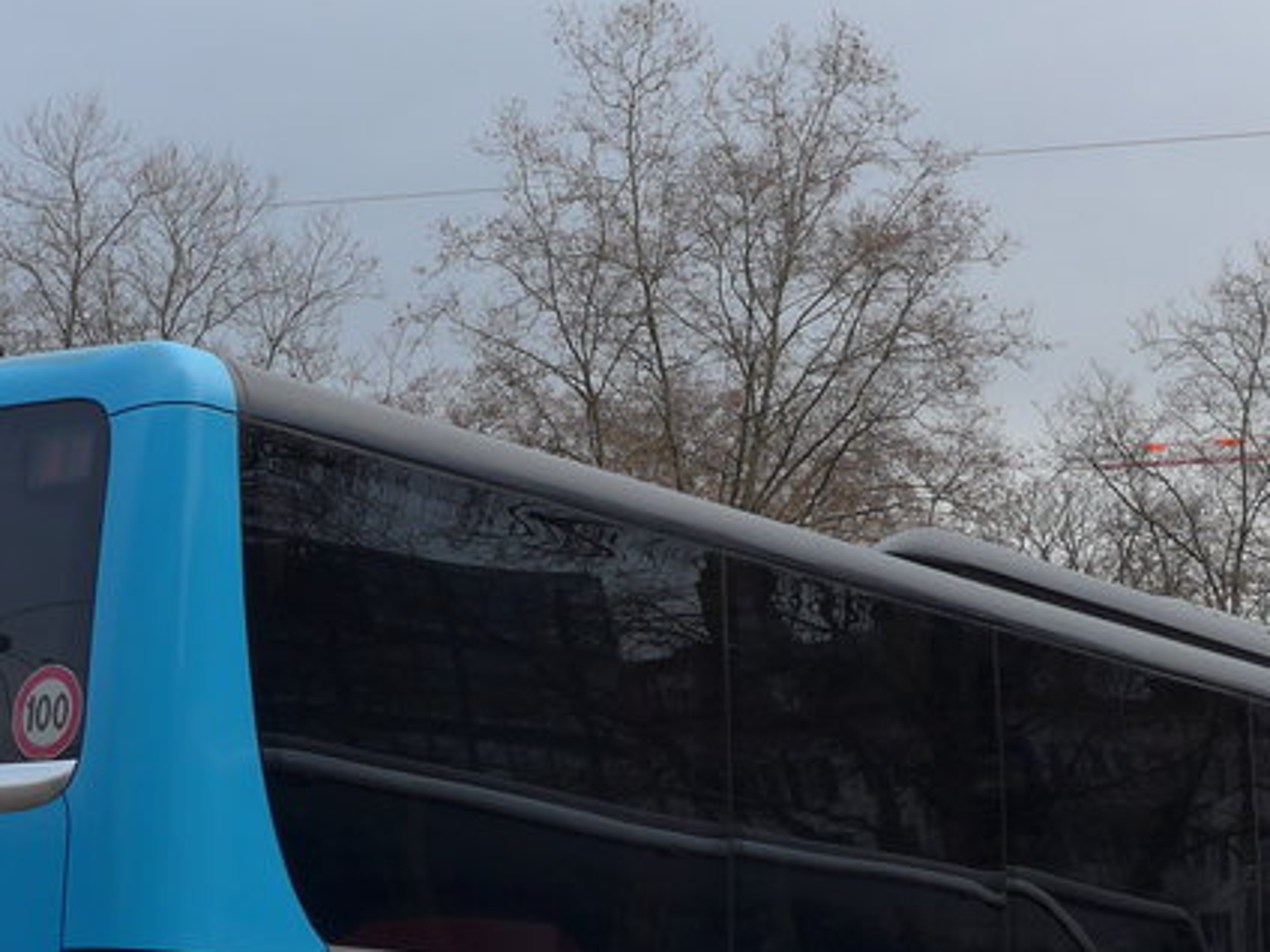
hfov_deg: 23.8
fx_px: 3008
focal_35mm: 82
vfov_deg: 17.9
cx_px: 623
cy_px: 745
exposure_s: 1/320
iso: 80
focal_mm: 6
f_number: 2.8
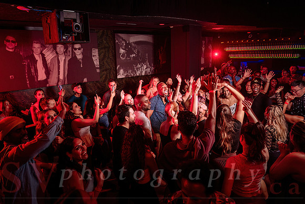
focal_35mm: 25
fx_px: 215
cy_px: 96
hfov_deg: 70.6
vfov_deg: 50.6
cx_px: 144
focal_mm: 24
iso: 800
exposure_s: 1/40
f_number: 3.2
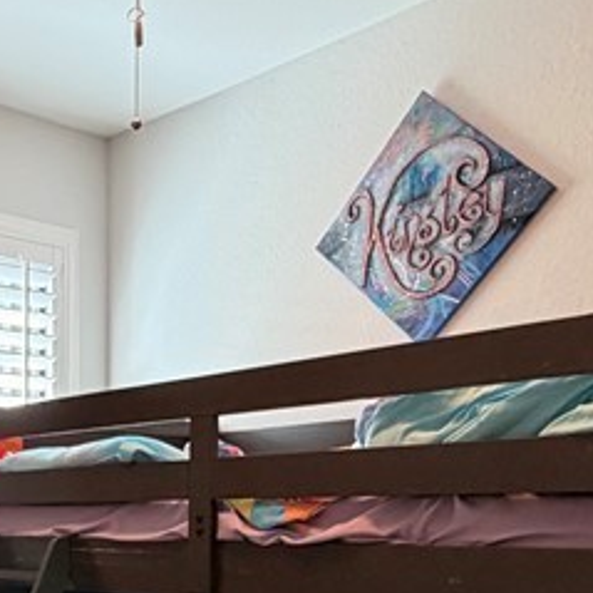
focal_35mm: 53
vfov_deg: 30.2
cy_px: 581
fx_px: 1027
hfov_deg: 30.0
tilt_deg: -4.1
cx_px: 0
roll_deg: +0.4
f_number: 2.2
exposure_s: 1/60
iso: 320
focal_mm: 2.22
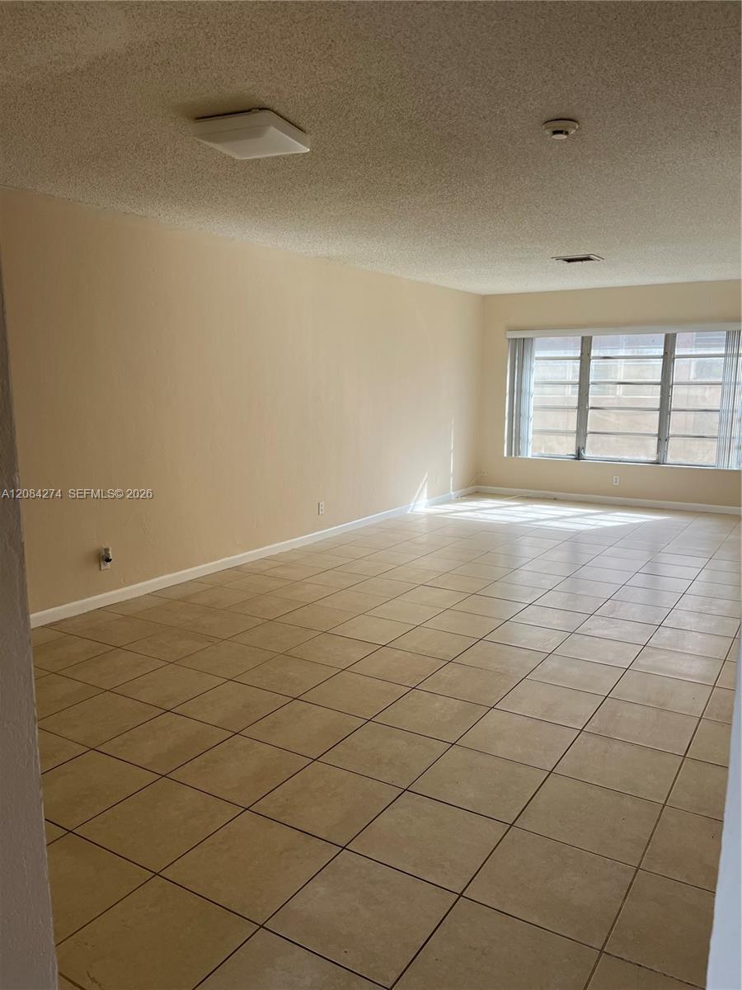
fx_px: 743
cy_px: 495
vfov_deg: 67.3
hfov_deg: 53.1
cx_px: 371
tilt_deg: -8.8
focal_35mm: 26
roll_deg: +0.1
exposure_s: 1/160
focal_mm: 5.1
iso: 40
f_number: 1.6
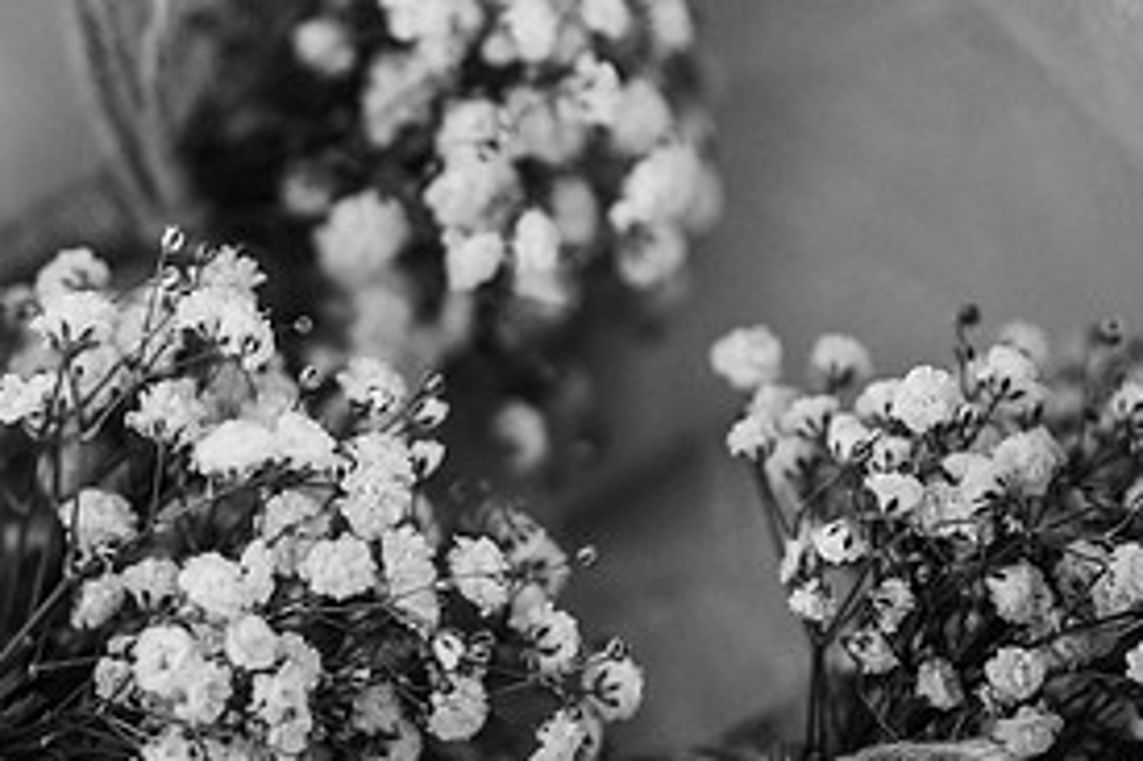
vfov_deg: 7.7
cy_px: 428
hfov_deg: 11.5
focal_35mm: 179
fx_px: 5680
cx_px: 328
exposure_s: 1/200
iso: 1400
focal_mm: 85
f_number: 1.8
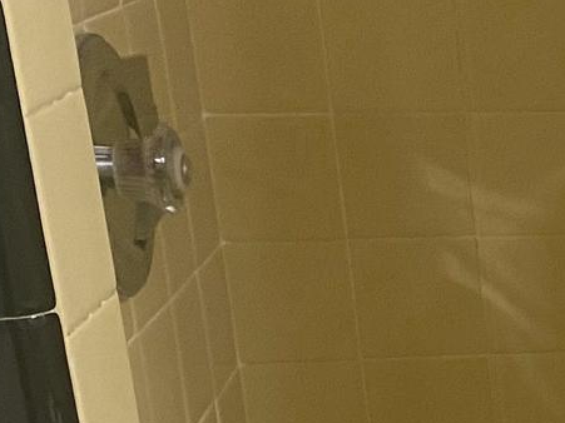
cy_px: 609
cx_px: 1127
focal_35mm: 118
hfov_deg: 14.1
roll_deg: -1.3
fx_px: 1925
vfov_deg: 12.0
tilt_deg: -20.3
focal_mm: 4.25
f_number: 1.8
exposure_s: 1/60
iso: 100
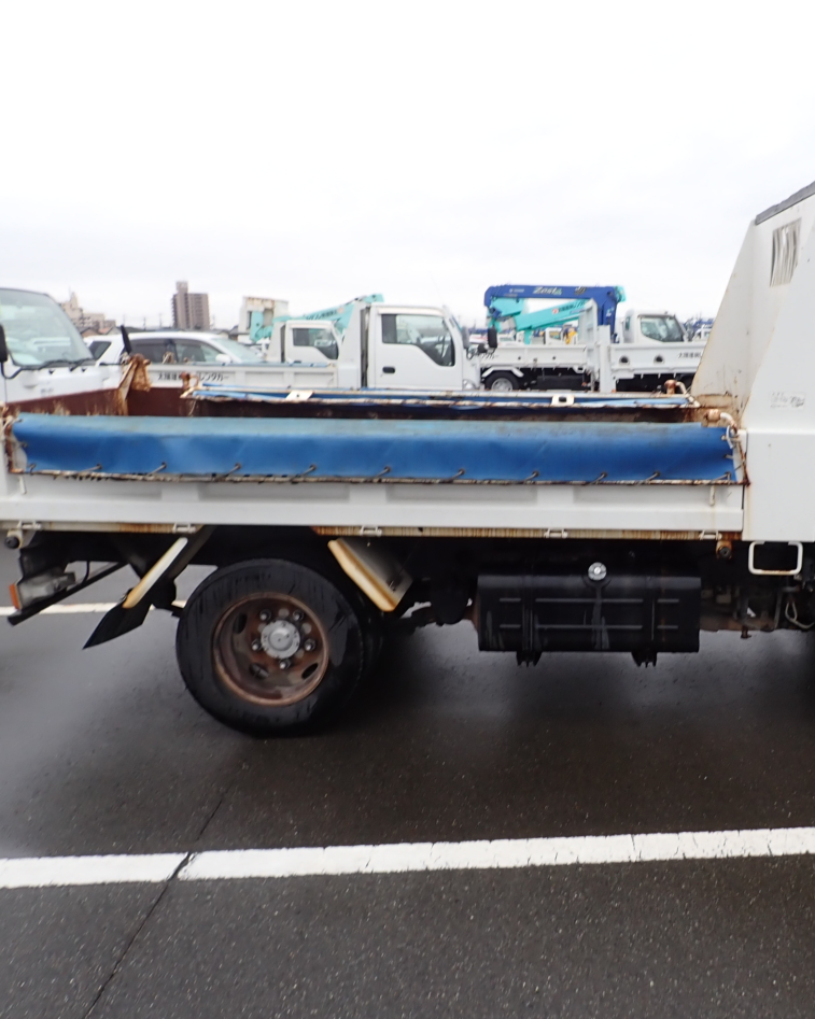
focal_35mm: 33
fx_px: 995
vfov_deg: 54.2
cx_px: 595
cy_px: 506
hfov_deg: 43.3
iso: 100
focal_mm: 4.5
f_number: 2.8
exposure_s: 1/80
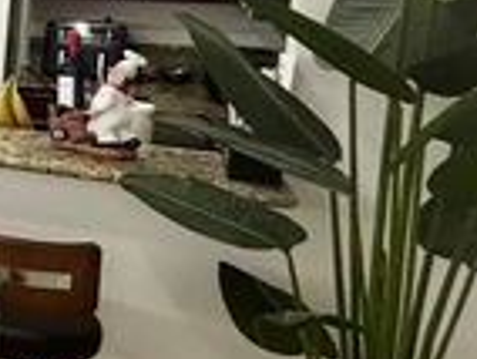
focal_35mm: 63
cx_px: -544
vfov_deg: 22.7
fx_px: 870
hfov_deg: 17.5
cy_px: 30
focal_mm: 2.22
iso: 200
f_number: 2.2
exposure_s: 1/121
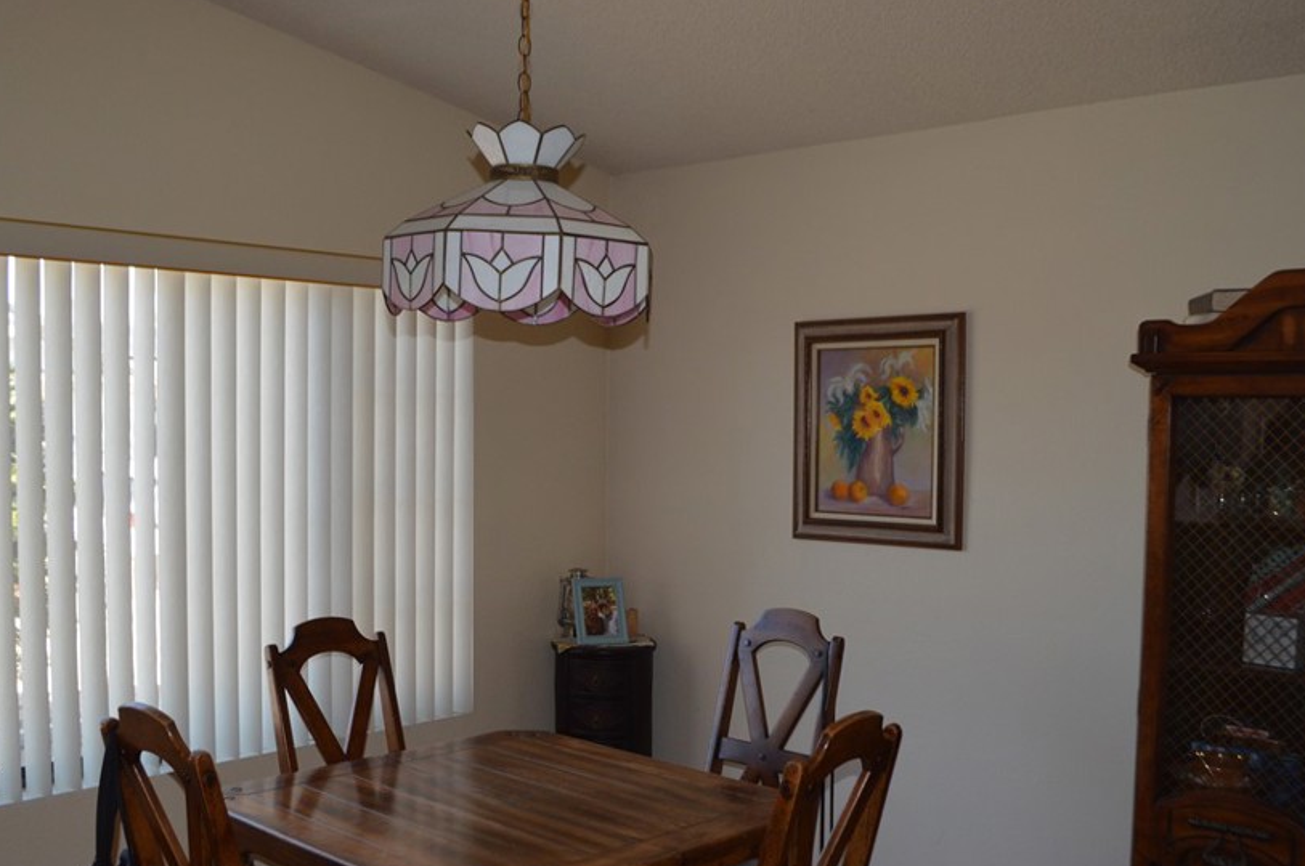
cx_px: 559
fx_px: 1231
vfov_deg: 38.7
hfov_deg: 55.6
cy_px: 512
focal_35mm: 34
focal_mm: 18
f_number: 4
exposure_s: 1/80
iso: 400
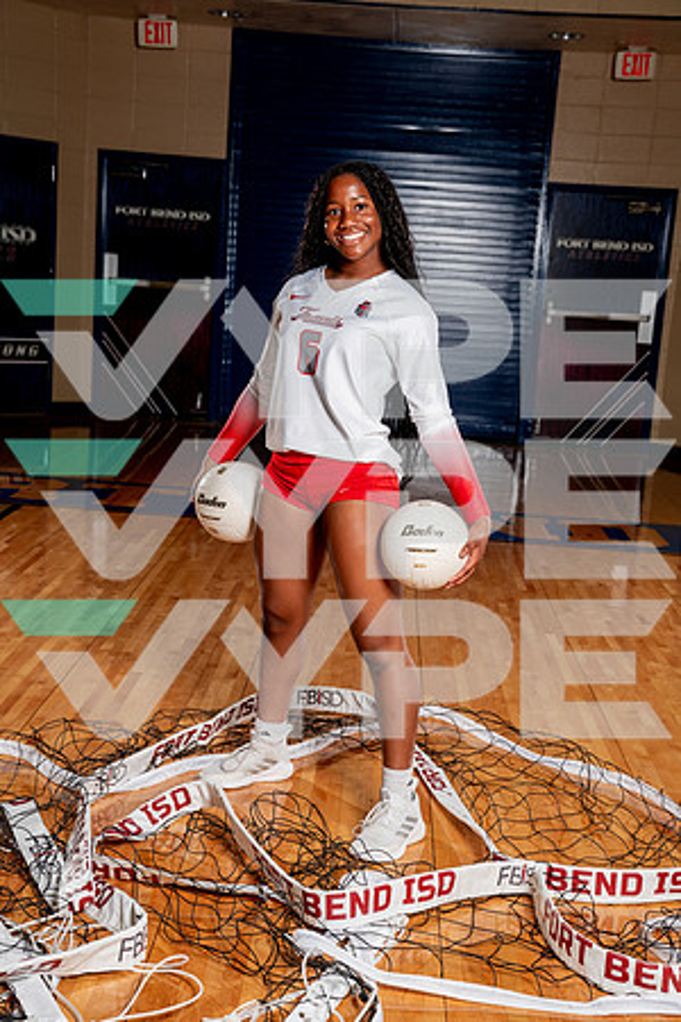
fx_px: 1419
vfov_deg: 39.6
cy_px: 511
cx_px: 340
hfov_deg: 27.0
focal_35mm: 50
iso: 200
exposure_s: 1/250
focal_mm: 50
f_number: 5.6
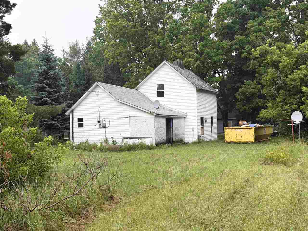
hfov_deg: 39.7
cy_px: 116
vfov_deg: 30.3
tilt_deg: +1.2
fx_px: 427
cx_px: 154
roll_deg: +2.2
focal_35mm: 48
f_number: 1.78
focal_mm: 6.76
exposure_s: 1/754
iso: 64
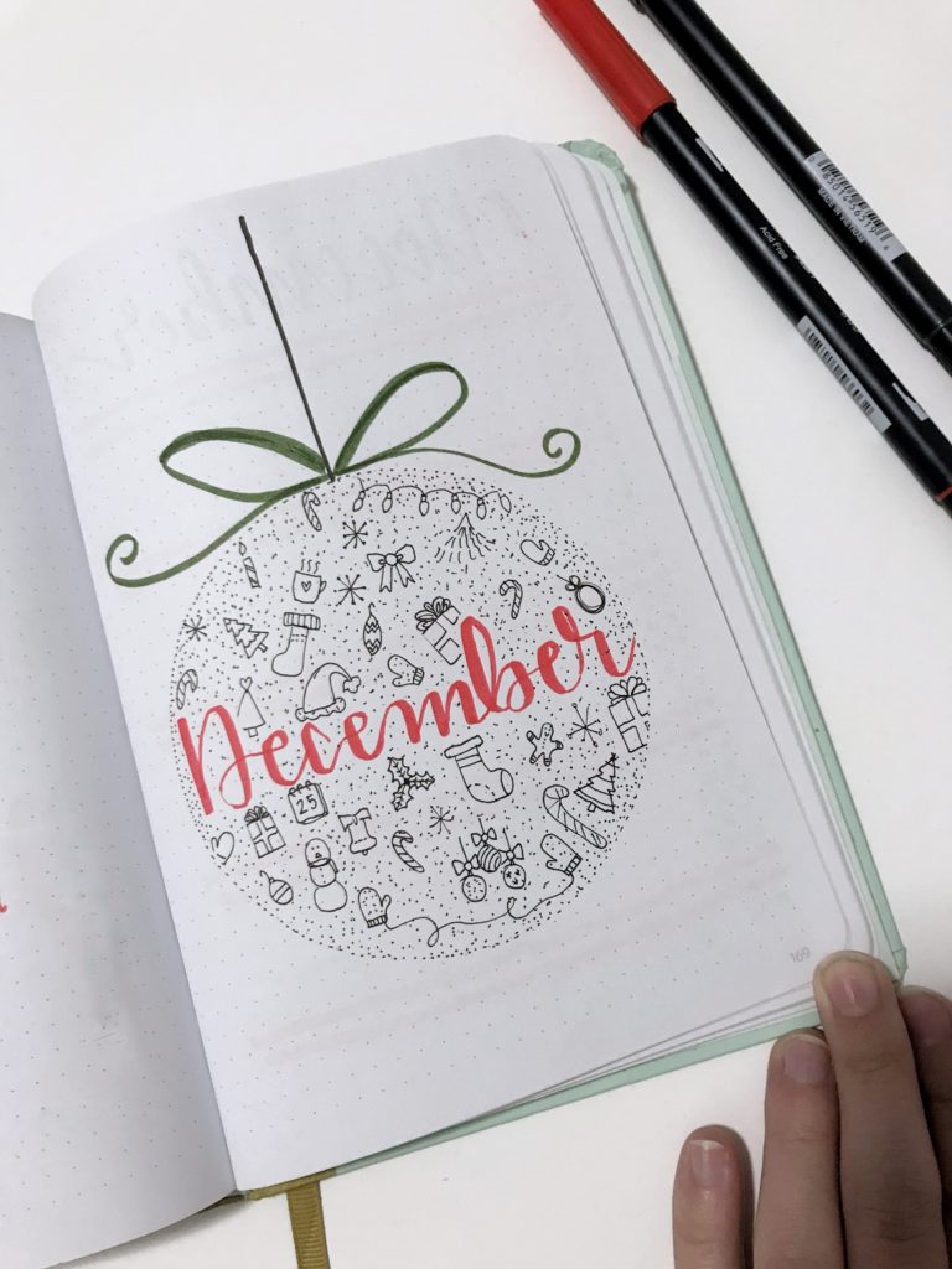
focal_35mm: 28
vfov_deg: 63.4
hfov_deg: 49.7
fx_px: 1027
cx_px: 476
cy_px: 634
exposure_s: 1/15
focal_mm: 3.99
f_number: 1.8
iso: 40
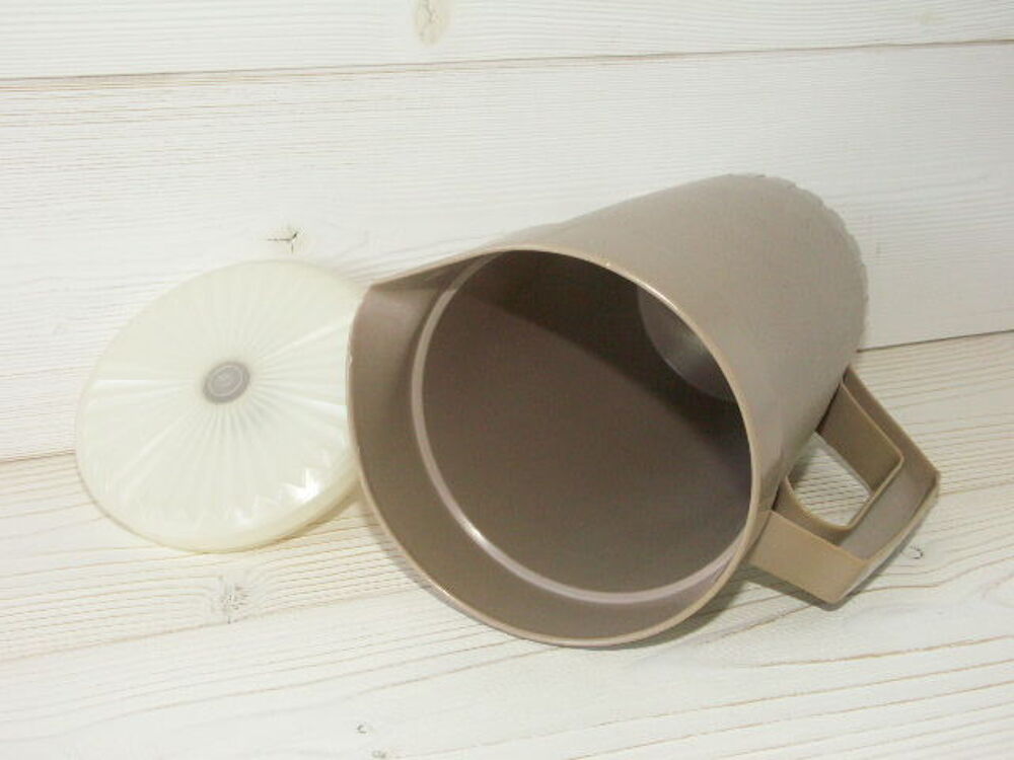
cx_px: 507
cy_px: 380
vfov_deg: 36.8
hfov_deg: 47.9
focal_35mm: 39
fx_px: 1142
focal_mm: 10.21
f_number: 5.6
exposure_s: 1/60
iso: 200
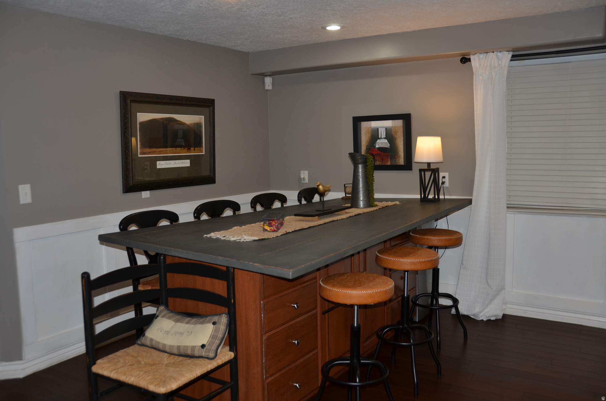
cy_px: 200
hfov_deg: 62.0
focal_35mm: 30
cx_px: 303
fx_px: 504
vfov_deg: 43.4
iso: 200
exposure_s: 1/60
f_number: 3.5
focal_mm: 20
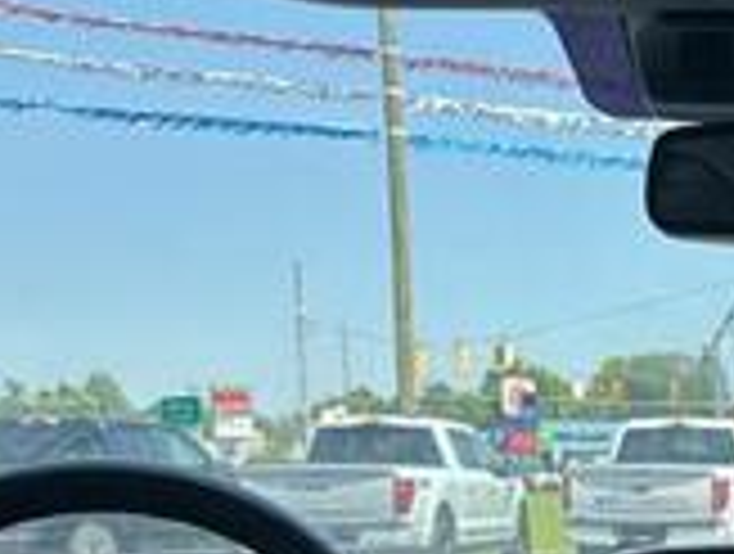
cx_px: 829
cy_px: 775
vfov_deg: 18.2
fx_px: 1573
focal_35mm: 74
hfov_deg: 24.3
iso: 80
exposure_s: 1/872
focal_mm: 6.86
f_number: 1.78
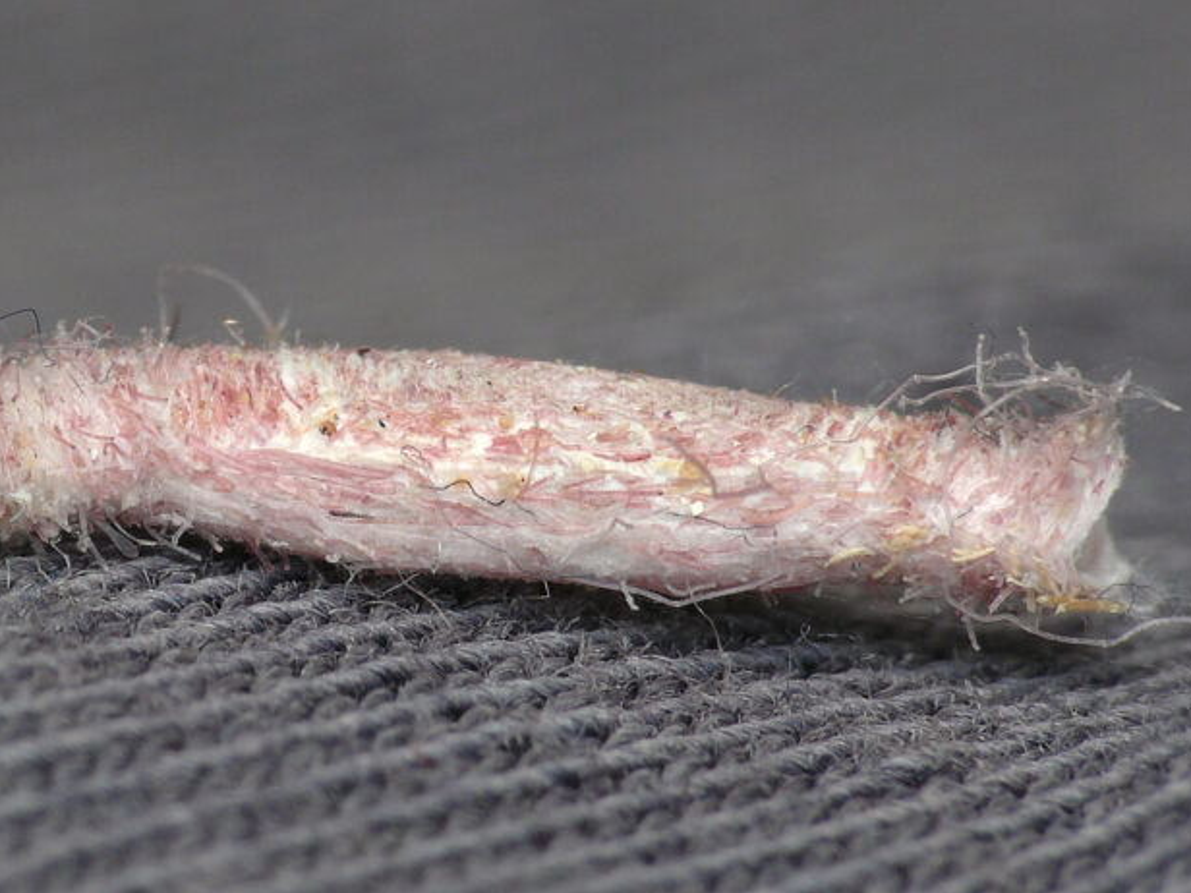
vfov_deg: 3.4
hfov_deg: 4.6
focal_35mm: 432
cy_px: 493
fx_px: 14863
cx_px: 275
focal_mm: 55
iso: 100
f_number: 11
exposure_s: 1/200
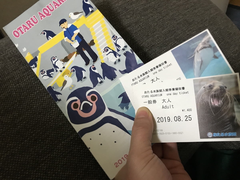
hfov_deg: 63.4
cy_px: 90
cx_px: 120
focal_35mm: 28
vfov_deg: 49.7
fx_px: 194
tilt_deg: -45.2
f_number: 1.8
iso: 100
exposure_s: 1/17
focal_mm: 3.99
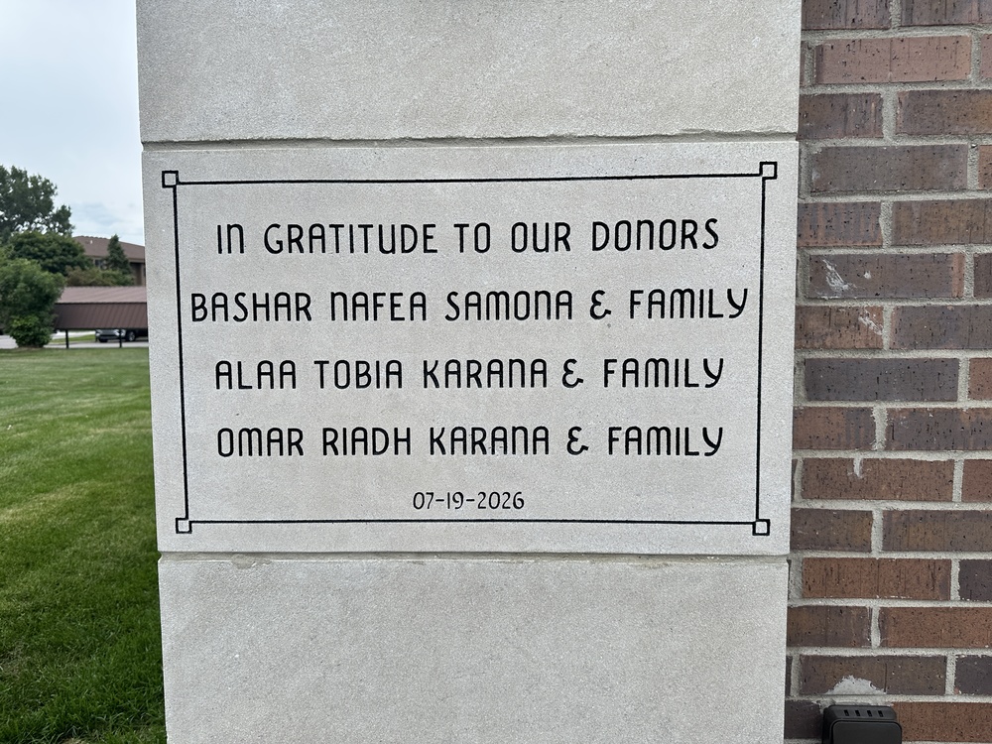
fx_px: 688
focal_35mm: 24
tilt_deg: -7.2
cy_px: 372
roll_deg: +0.3
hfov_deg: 71.6
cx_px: 496
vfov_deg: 56.8
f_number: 1.78
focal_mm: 6.86
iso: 80
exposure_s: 1/750
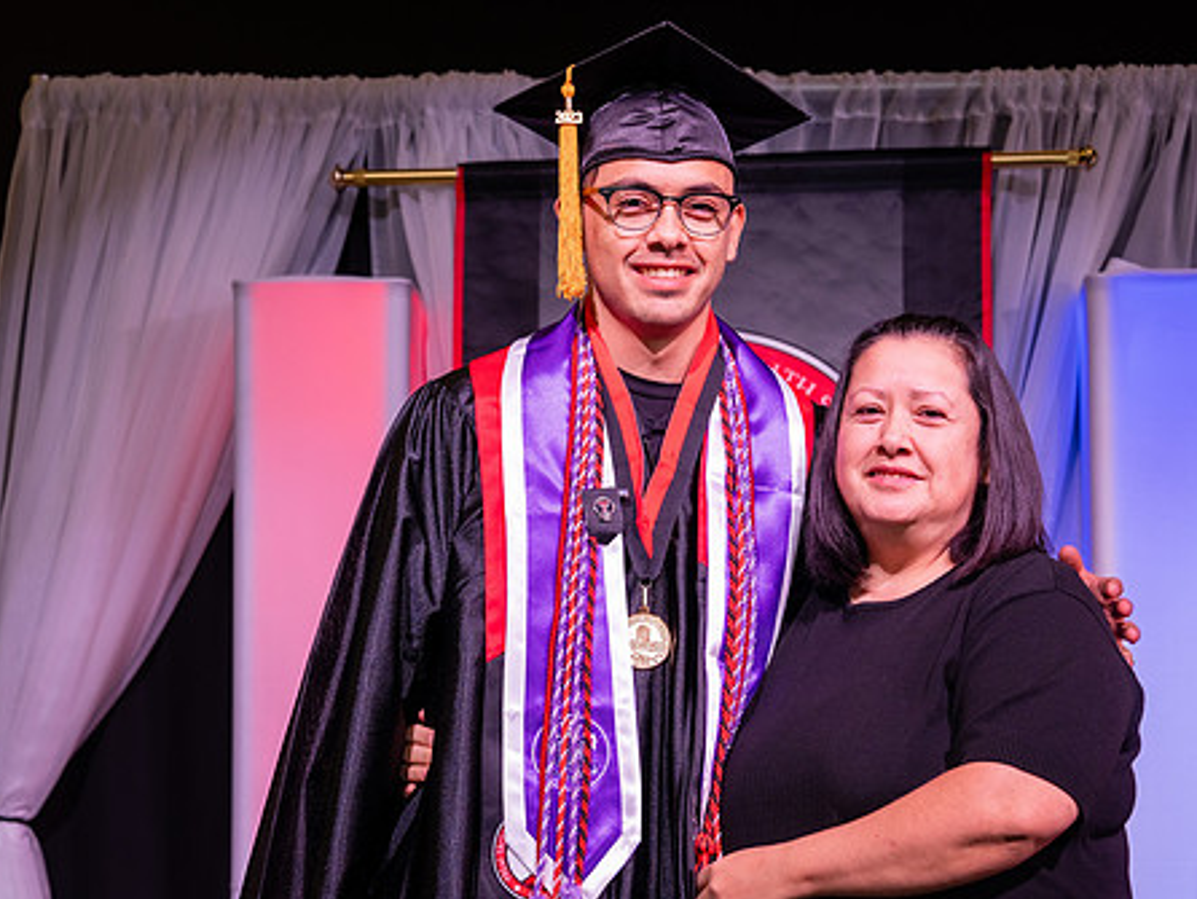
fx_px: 3391
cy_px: 489
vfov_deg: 15.1
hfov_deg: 20.0
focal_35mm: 98
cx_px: 666
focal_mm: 66
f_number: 5.6
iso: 1000
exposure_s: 1/160
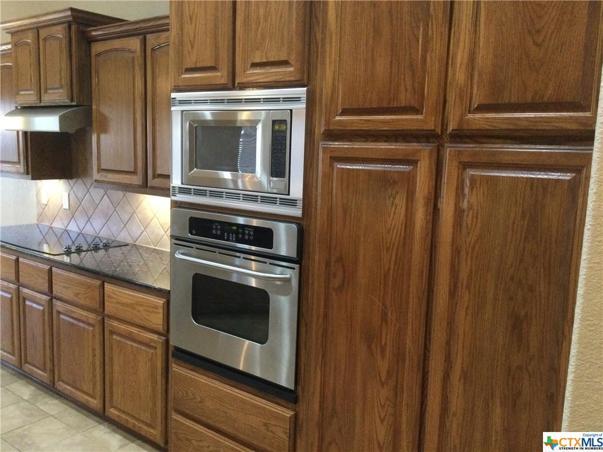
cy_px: 226
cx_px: 302
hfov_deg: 58.4
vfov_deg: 45.4
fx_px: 540
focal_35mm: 31
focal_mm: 3.3
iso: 250
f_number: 2.4
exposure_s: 1/30
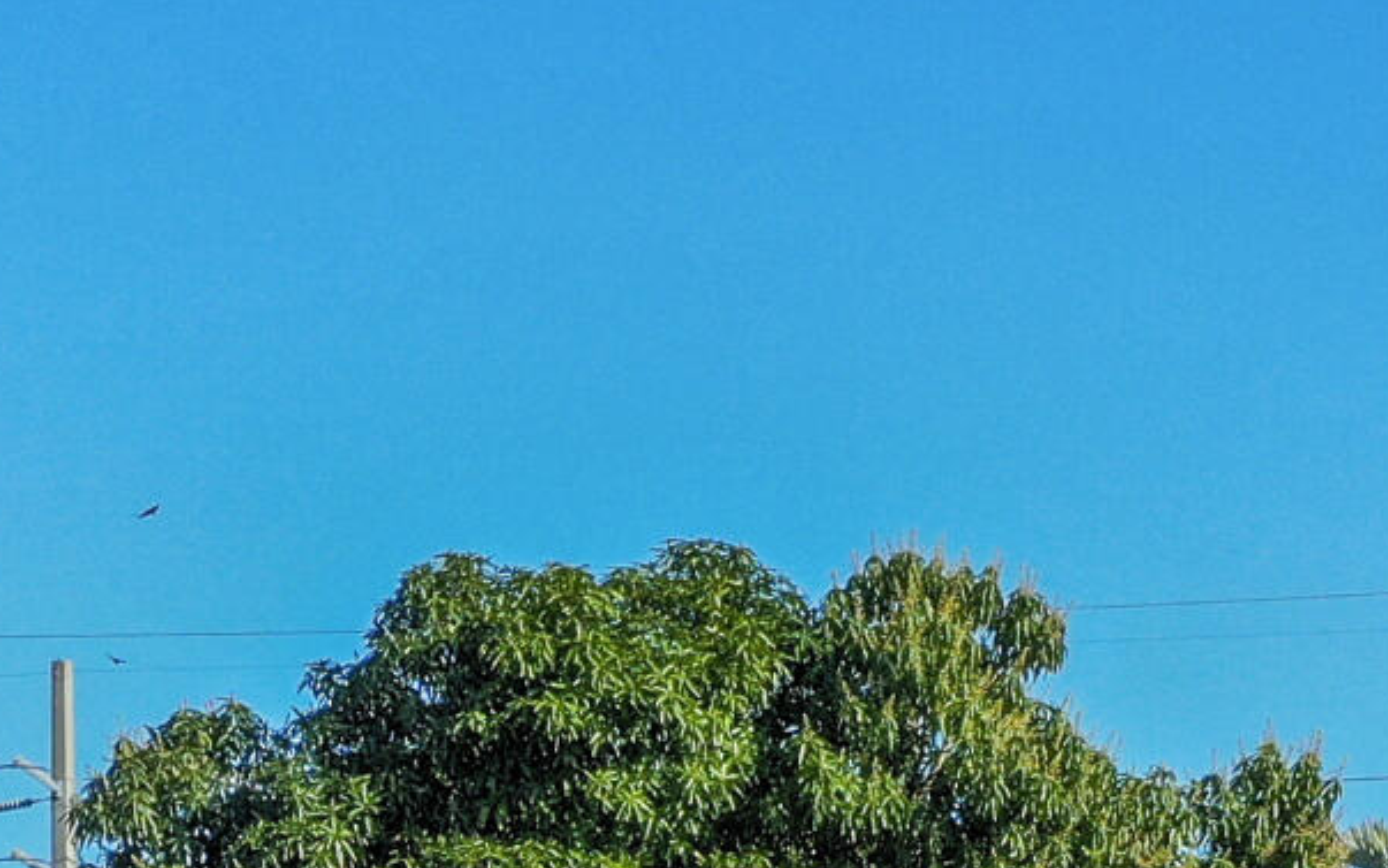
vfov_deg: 8.8
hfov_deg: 14.7
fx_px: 5372
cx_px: 1061
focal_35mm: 142
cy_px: 1577
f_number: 5
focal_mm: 10.26
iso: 100
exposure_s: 1/500
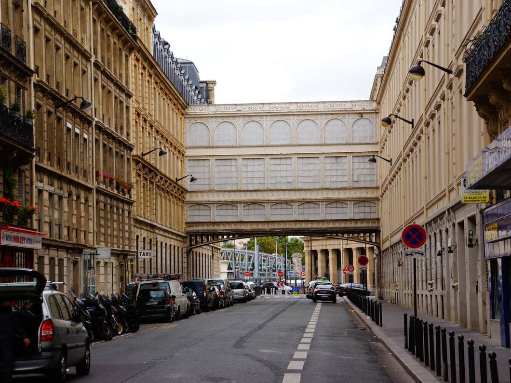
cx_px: 245
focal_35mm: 98
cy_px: 192
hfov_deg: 20.0
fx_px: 1447
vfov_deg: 15.1
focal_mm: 60
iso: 50
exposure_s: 1/100
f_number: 5.6
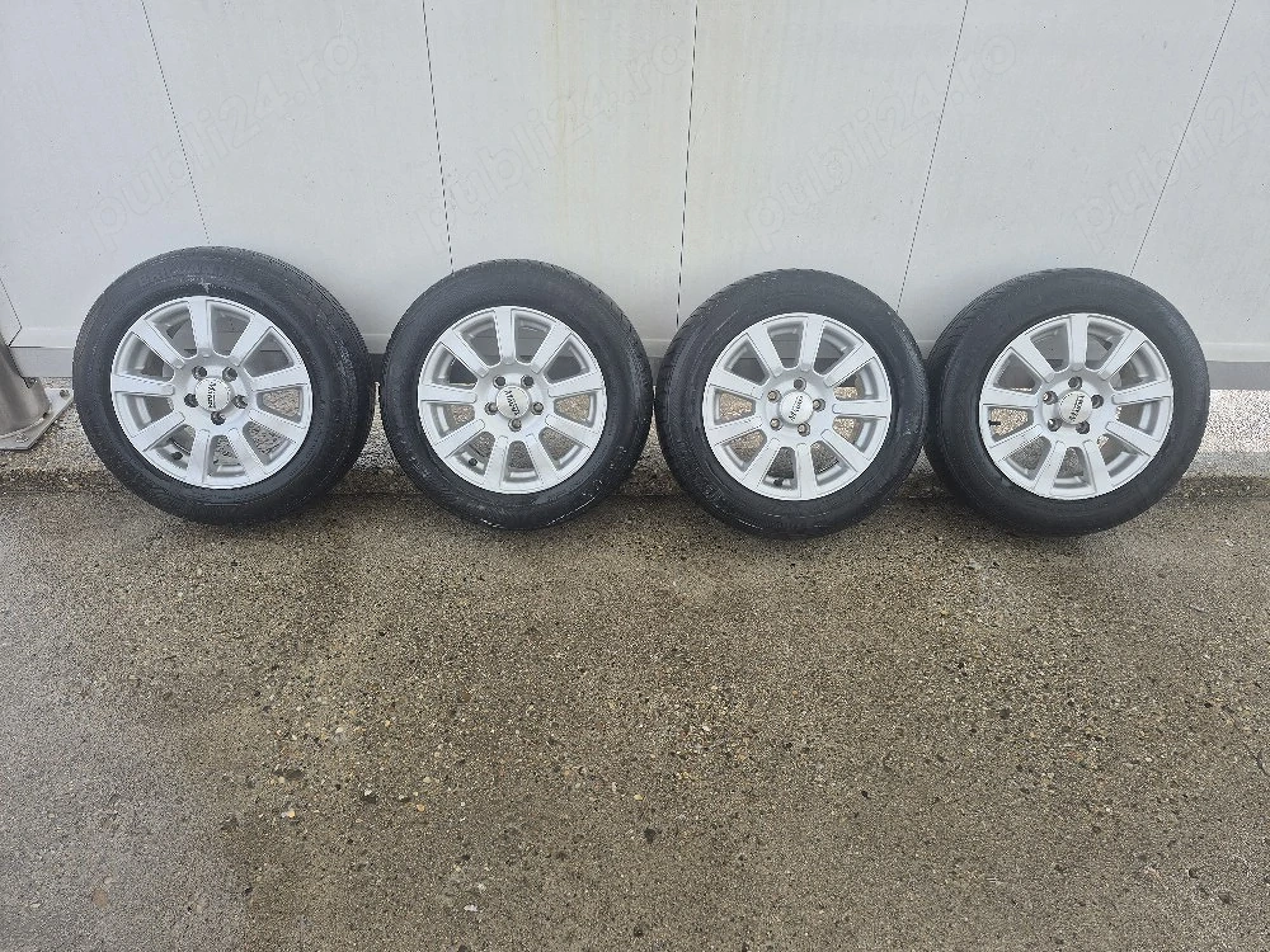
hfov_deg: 73.9
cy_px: 476
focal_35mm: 23
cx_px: 635
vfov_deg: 58.9
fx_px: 844
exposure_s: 1/435
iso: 25
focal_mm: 5.4
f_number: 1.8
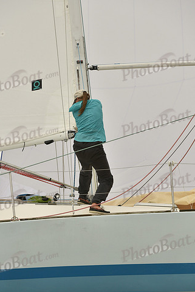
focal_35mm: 326
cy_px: 162
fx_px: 2643
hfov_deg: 4.2
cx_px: 90
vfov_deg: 6.3
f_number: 8
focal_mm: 270
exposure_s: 1/800
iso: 400
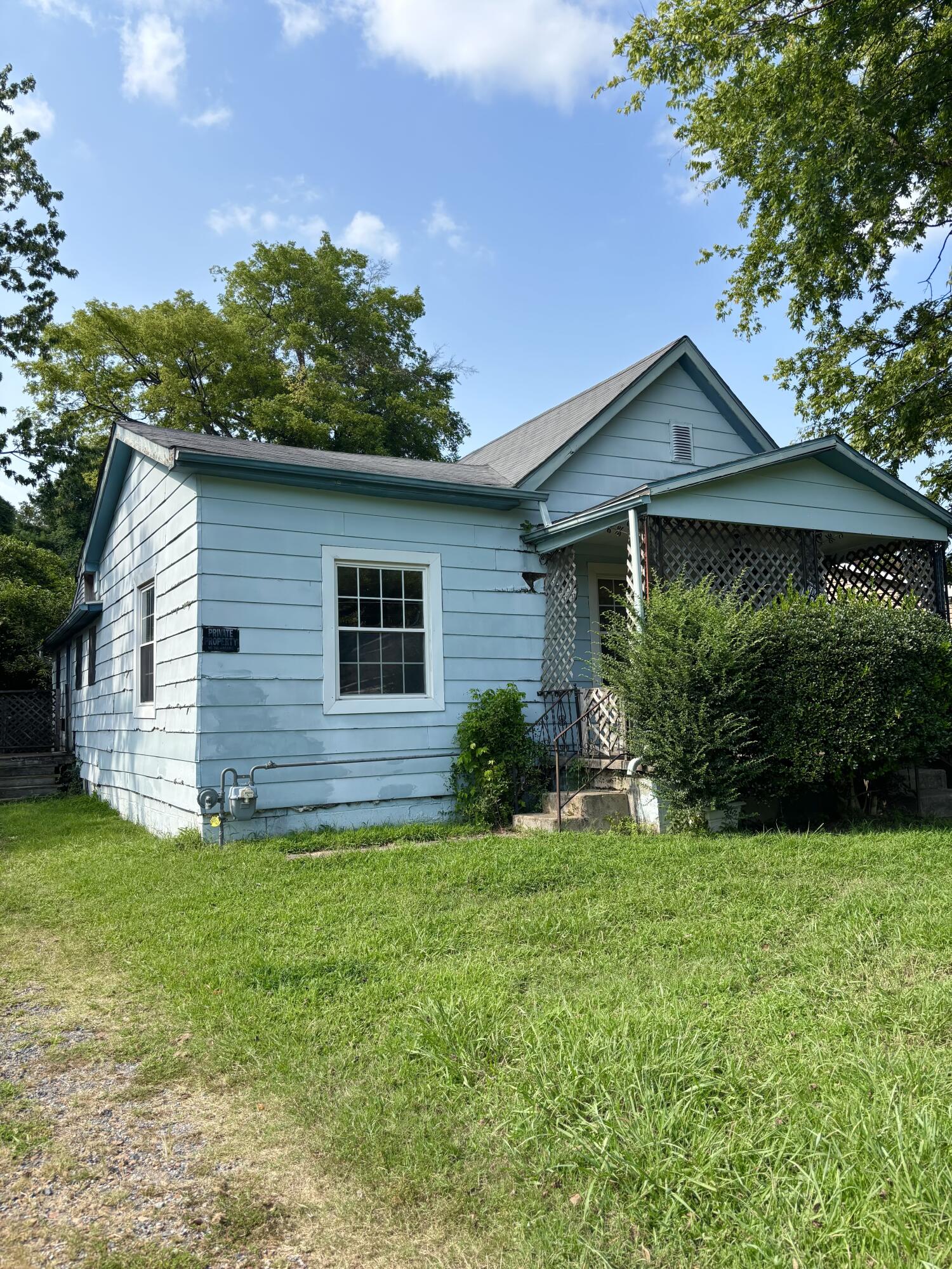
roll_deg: +0.1
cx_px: 476
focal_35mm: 26
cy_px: 634
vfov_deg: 67.3
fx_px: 953
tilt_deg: +4.9
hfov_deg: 53.1
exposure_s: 1/1984
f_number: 1.6
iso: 50
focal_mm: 5.96
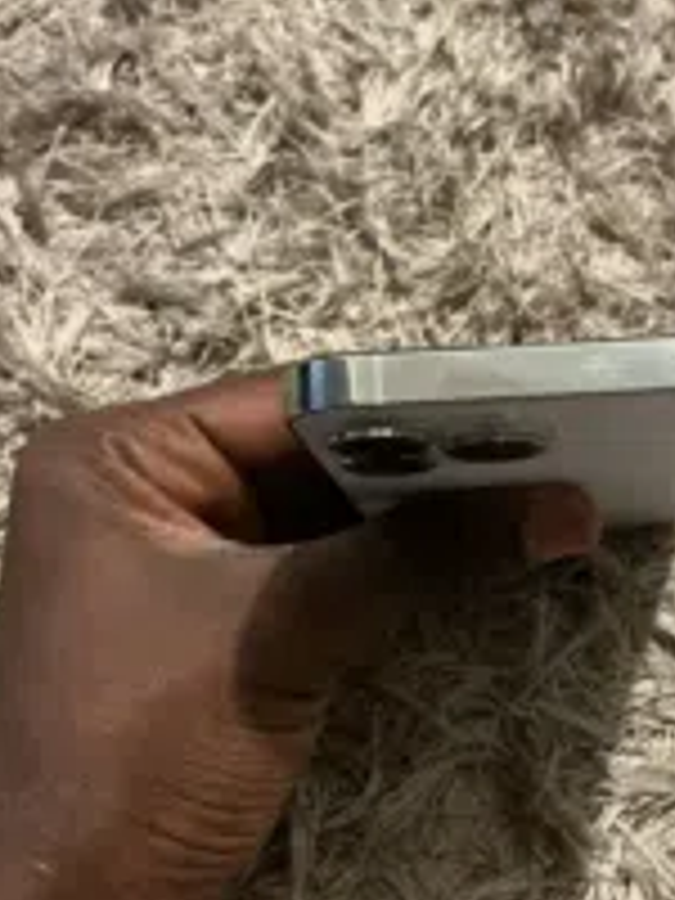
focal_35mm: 58
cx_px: 428
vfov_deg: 33.1
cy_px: 558
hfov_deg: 25.1
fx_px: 1508
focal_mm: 3
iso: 250
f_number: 1.8
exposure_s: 1/30
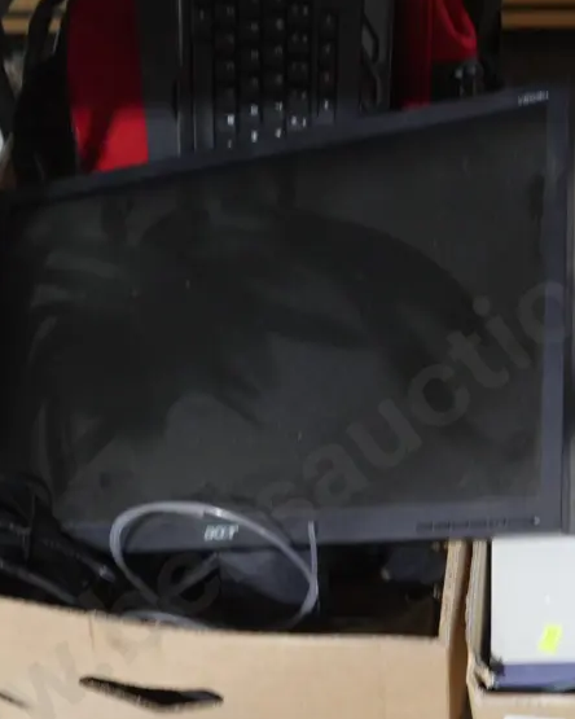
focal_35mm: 72
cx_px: 394
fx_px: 1532
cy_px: 428
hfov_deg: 21.2
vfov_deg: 26.4
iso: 1600
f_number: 4.4
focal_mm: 20
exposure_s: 1/60
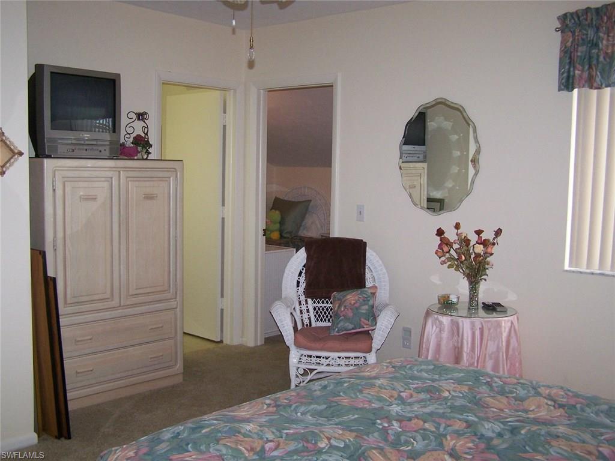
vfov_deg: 37.7
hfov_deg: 49.0
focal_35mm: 38
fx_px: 675
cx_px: 308
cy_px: 230
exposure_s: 1/60
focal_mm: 6.3
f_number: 2.8
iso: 160
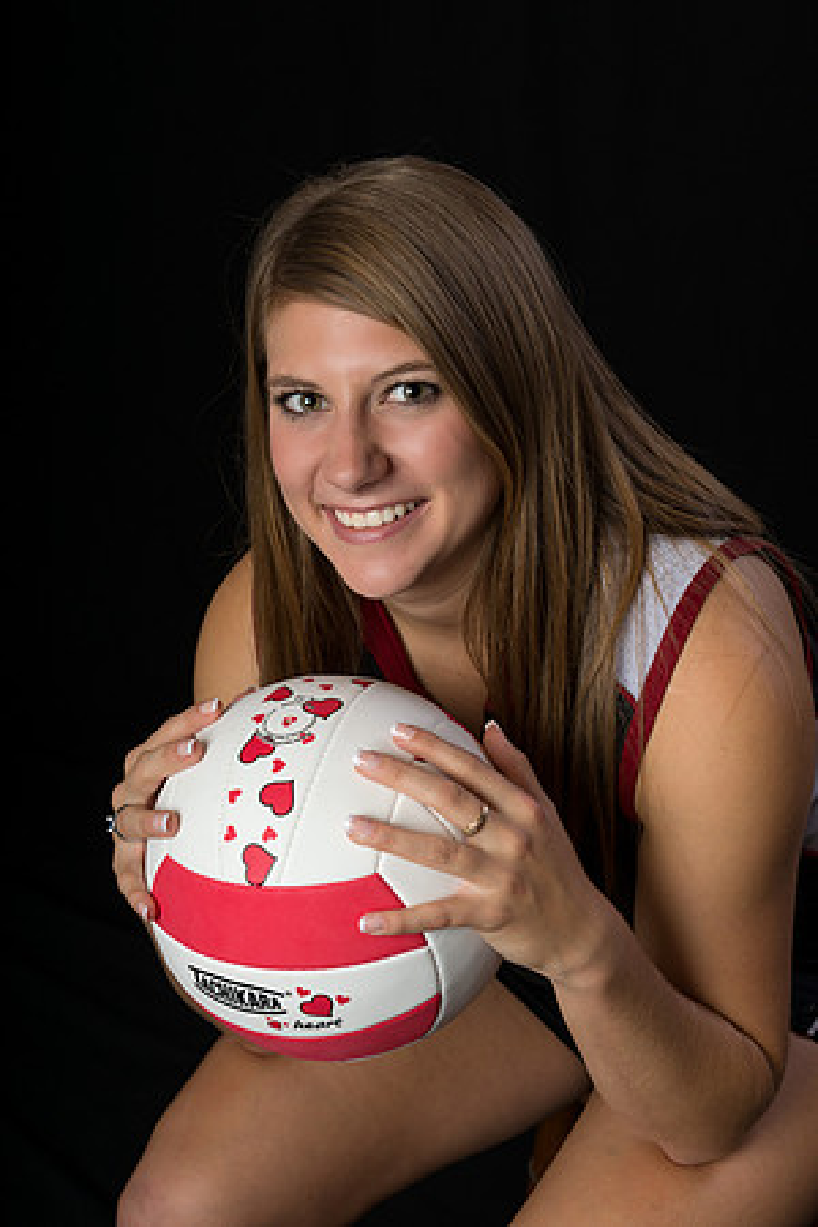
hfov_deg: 27.0
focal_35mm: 50
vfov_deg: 39.6
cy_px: 614
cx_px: 409
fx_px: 1704
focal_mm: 50
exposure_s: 1/200
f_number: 7.1
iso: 100
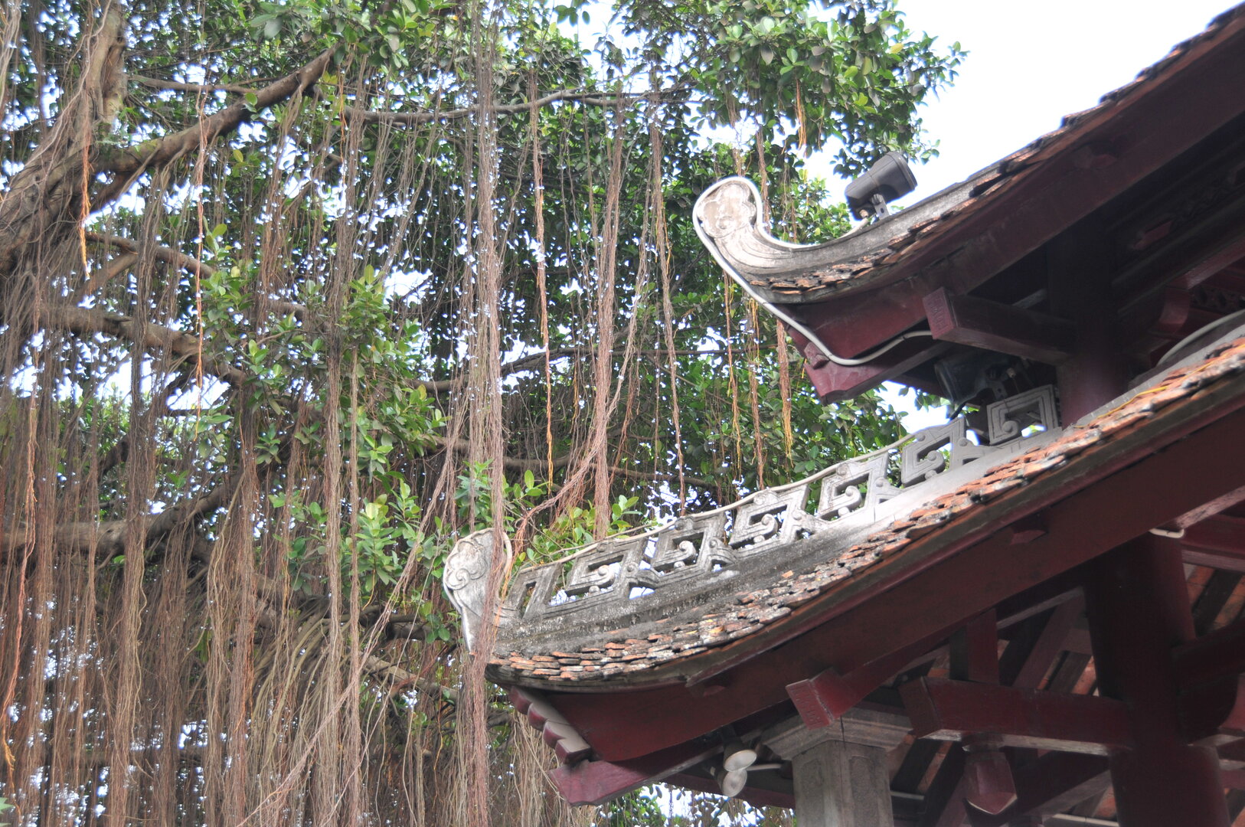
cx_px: 622
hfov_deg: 31.9
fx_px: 2176
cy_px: 414
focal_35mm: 63
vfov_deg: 21.5
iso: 200
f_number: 4.5
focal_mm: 42
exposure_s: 1/40
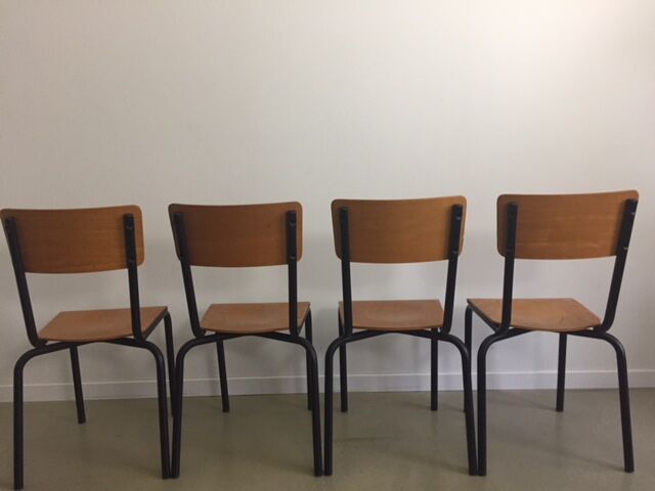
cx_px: 328
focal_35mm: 29
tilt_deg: -10.3
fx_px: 549
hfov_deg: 61.7
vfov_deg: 48.2
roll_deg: +1.5
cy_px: 246
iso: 200
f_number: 2.2
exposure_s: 1/33
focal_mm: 4.15
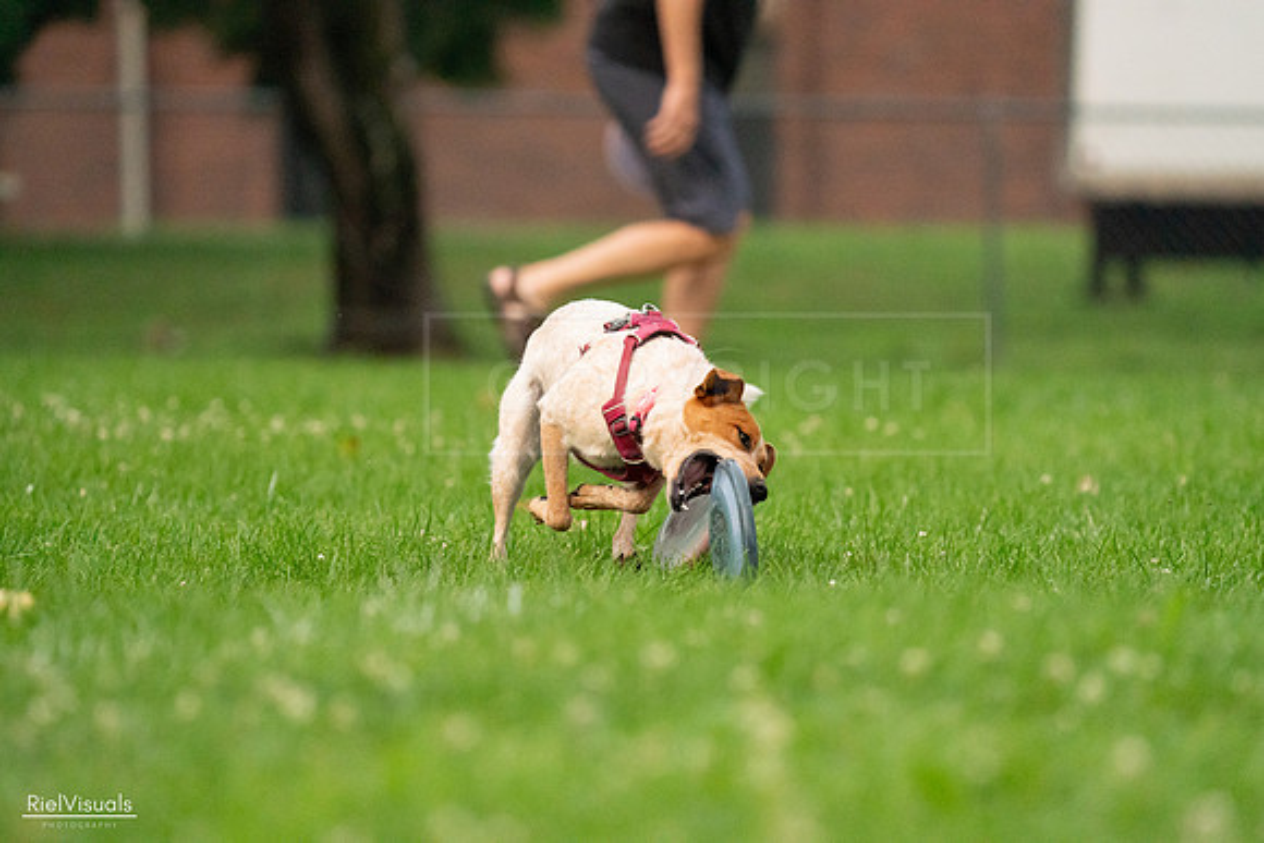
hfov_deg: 5.6
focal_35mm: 371
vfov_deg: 3.7
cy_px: 422
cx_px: 632
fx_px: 13029
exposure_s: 1/2000
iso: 6400
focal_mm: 371
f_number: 6.3
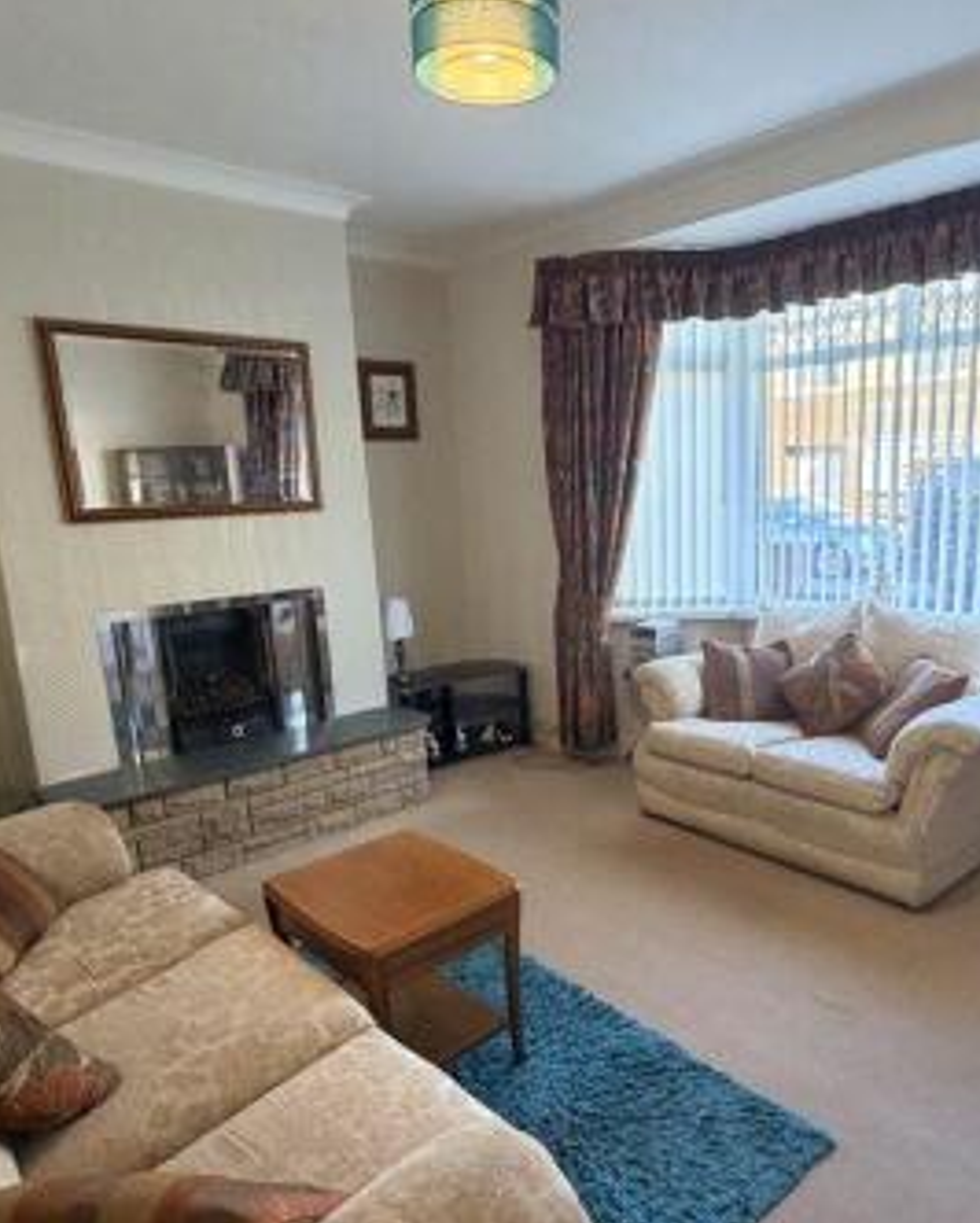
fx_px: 869
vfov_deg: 70.1
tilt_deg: -13.1
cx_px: 591
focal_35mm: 24
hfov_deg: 58.3
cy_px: 676
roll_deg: +2.6
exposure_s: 1/100
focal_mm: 2.22
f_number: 2.2
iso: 320
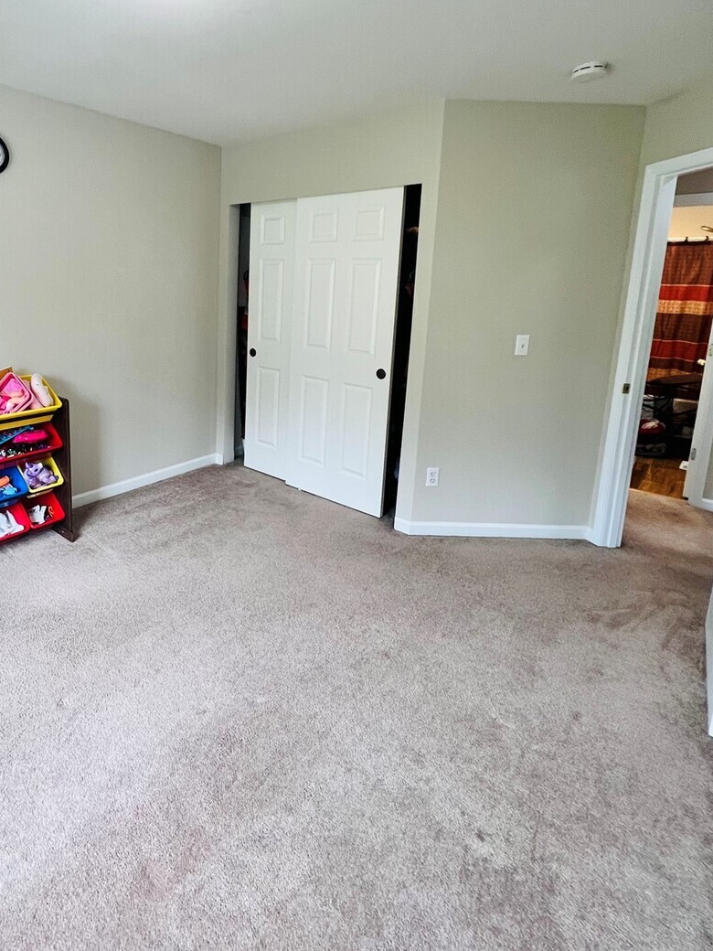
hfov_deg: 69.6
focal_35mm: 18
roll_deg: -1.6
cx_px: 239
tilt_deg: -8.3
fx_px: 494
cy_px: 368
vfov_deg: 86.3
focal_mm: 1.57
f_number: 1.8
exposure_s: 1/120
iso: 200
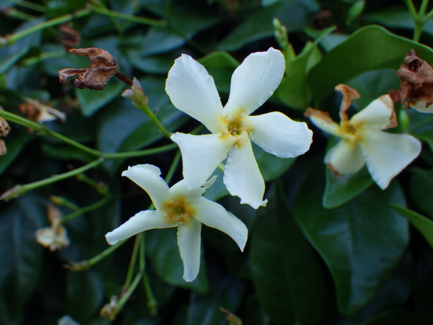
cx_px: 216
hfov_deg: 54.0
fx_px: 425
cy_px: 162
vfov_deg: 41.8
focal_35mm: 34
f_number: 3.8
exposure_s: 1/100
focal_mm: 6.1
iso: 125
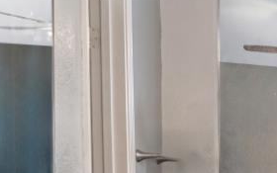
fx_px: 619
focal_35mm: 82
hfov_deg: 15.8
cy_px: 203
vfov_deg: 15.4
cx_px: 630
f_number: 4
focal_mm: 15
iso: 640
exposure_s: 1/60
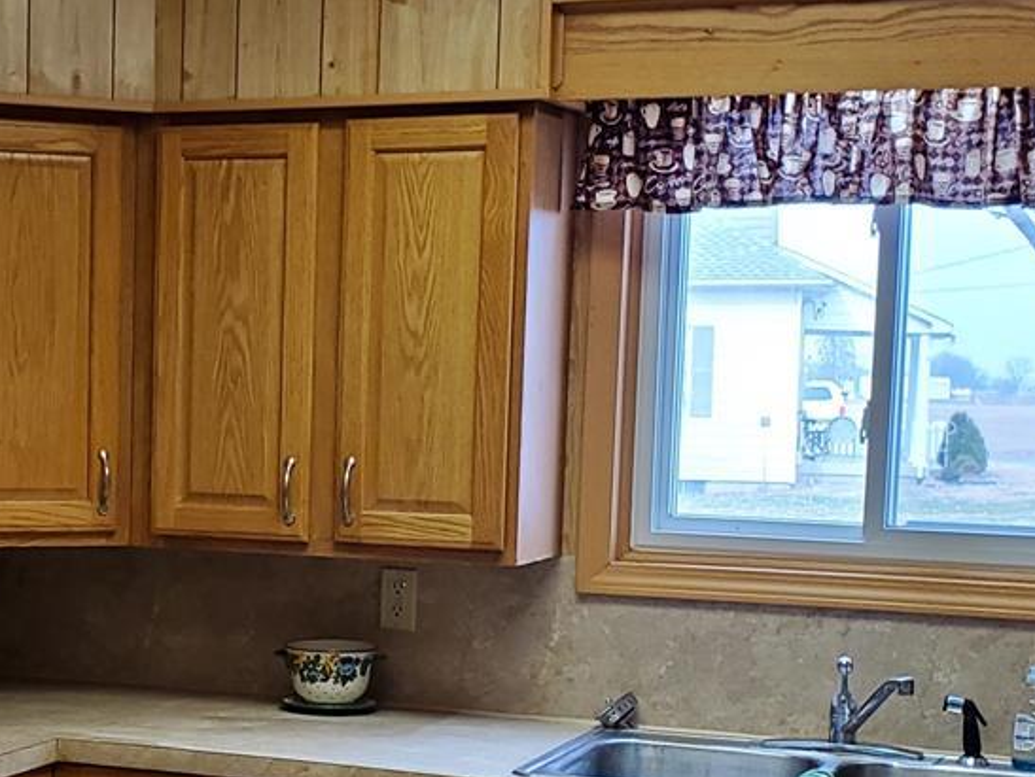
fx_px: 2274
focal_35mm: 76
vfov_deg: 19.3
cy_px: 558
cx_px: 182
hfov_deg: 25.1
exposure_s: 1/120
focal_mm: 4.3
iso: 160
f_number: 2.4
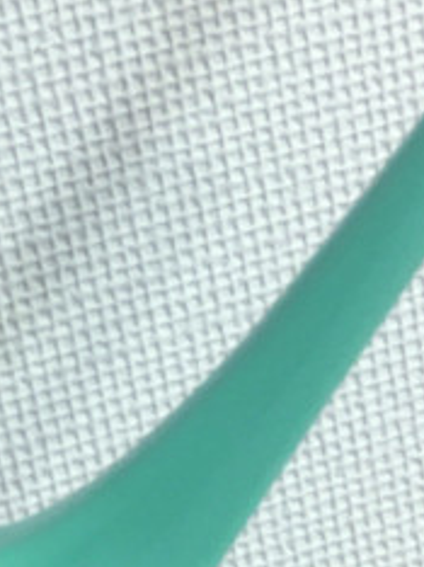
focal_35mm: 127
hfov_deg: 11.6
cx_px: 53
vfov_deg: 15.4
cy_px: 477
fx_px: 2078
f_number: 2.2
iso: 125
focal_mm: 4.15
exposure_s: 1/33
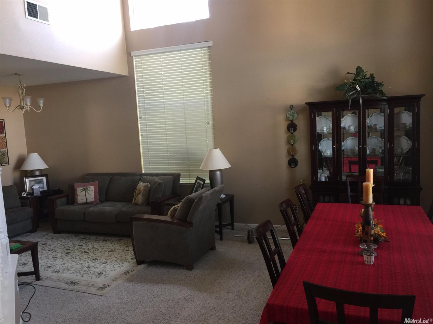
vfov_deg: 48.2
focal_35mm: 29
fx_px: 363
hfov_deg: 61.7
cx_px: 216
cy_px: 162
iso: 32
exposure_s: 1/15
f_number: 2.2
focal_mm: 4.15
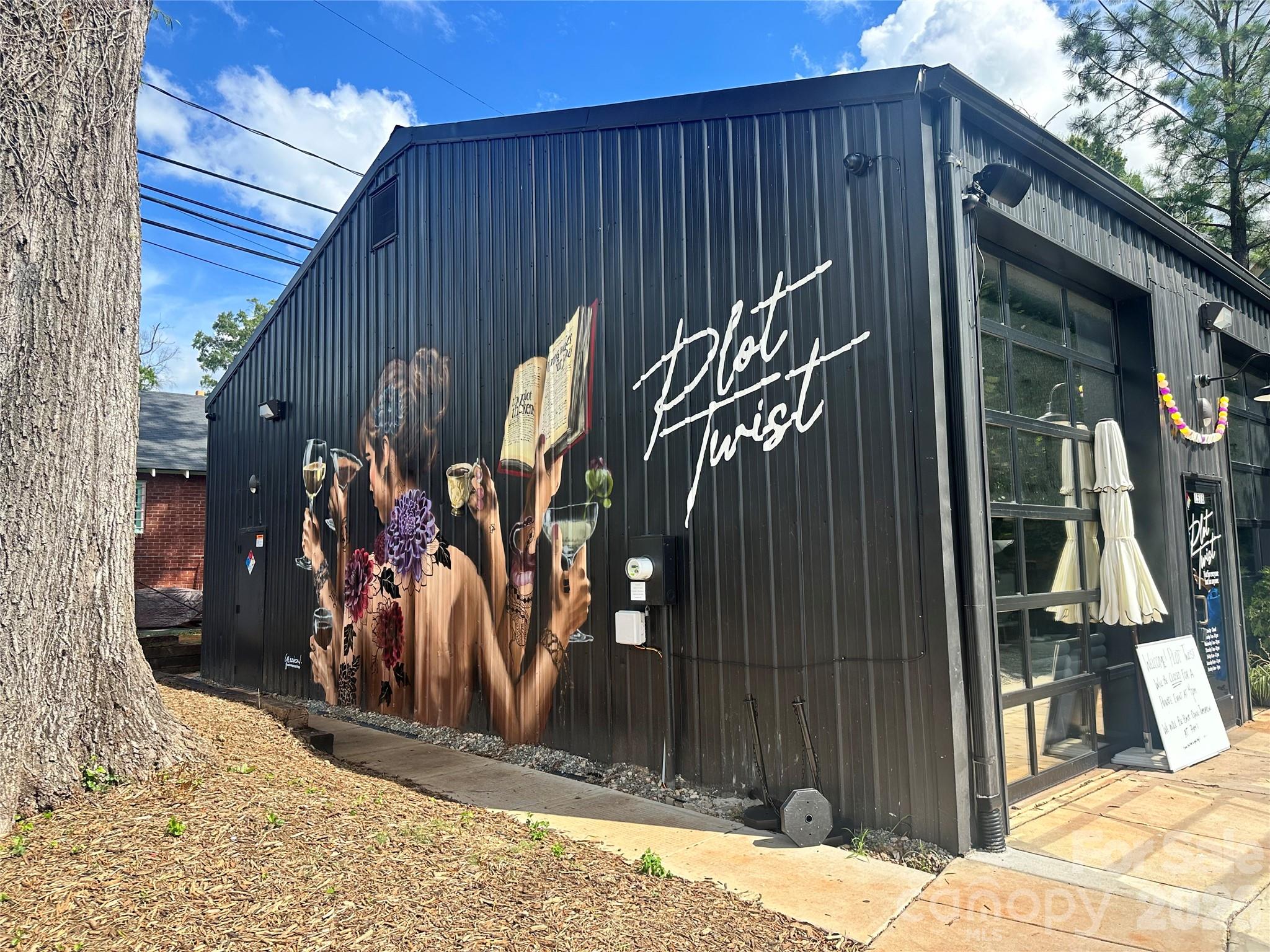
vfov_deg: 56.8
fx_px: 881
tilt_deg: +5.9
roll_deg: +2.4
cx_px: 635
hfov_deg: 71.6
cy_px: 476
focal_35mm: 24
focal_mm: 6.86
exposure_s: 1/1812
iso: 80
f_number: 1.78
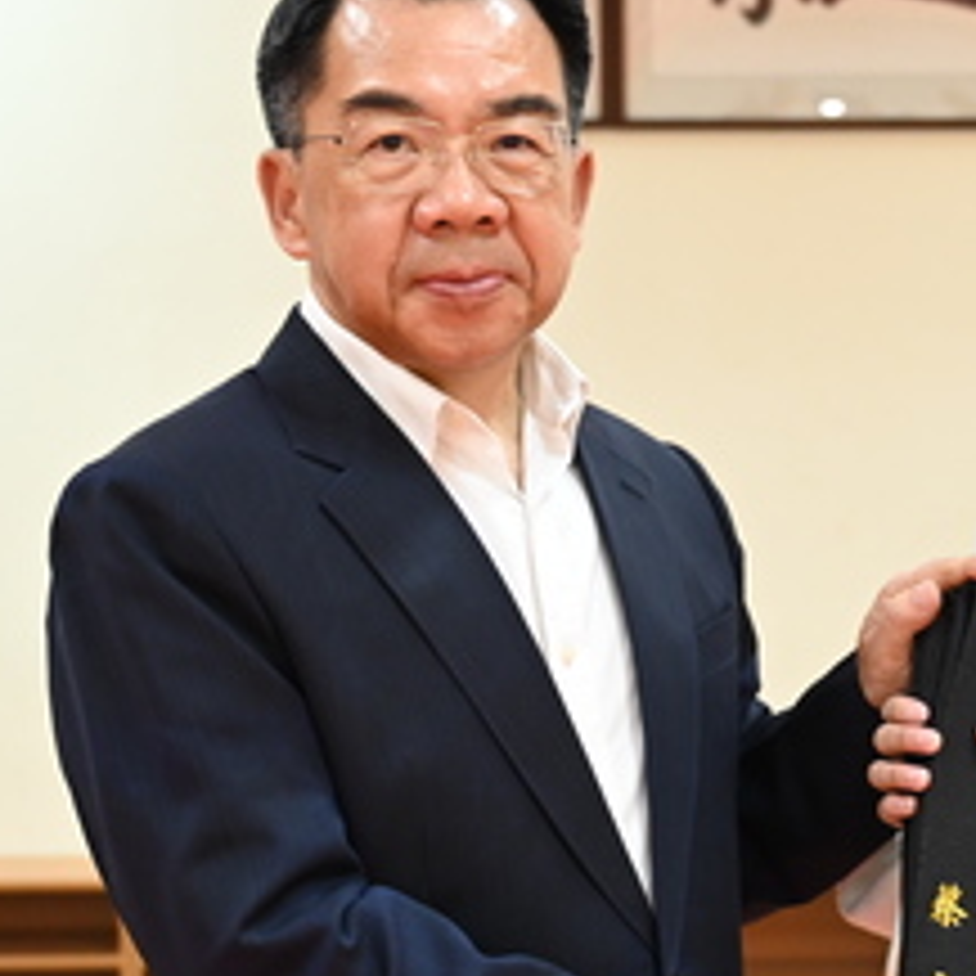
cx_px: 976
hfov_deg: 14.9
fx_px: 3668
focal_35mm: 115
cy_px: 434
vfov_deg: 15.2
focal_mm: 42
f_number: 4
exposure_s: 1/125
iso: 1600
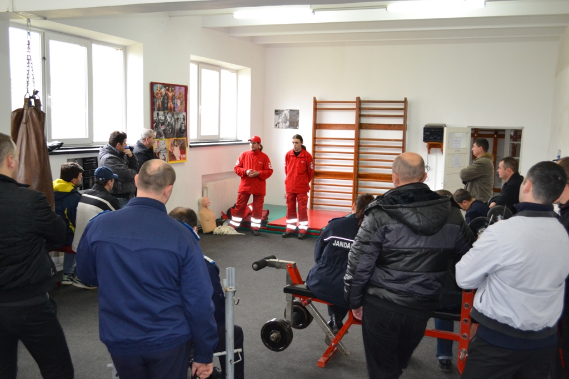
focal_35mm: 36
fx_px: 569
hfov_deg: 53.1
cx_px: 284
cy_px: 190
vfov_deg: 36.9
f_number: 4
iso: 1250
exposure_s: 1/60
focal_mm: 24
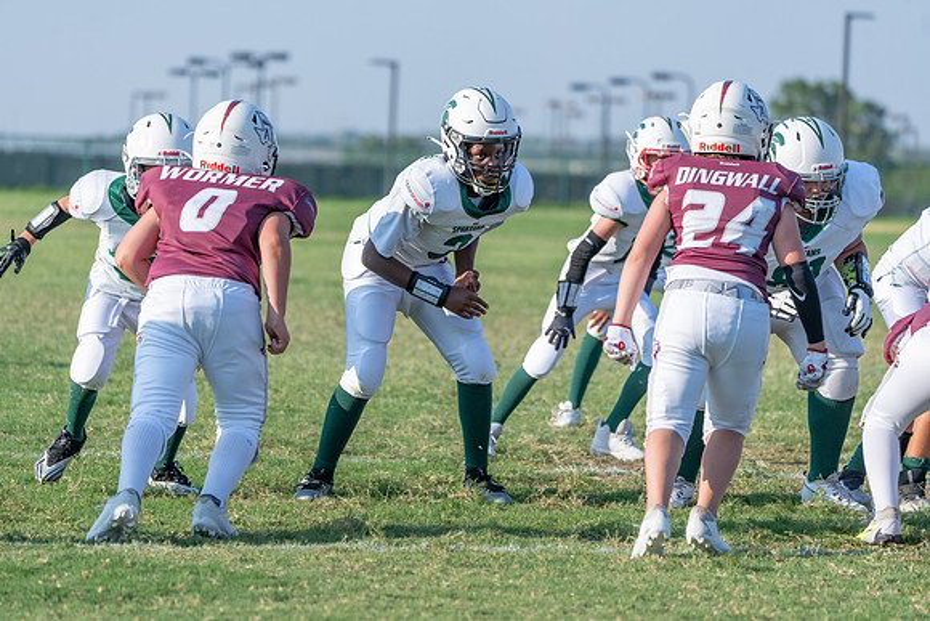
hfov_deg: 8.5
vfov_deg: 5.7
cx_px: 465
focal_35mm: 241
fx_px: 6227
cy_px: 310
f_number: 5.6
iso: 250
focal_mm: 241
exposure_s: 1/1250
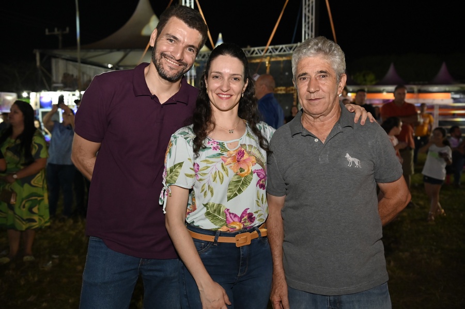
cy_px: 154
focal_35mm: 38
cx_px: 232
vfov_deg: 35.0
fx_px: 491
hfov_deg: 50.7
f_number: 4
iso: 6400
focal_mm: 38
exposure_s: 1/60
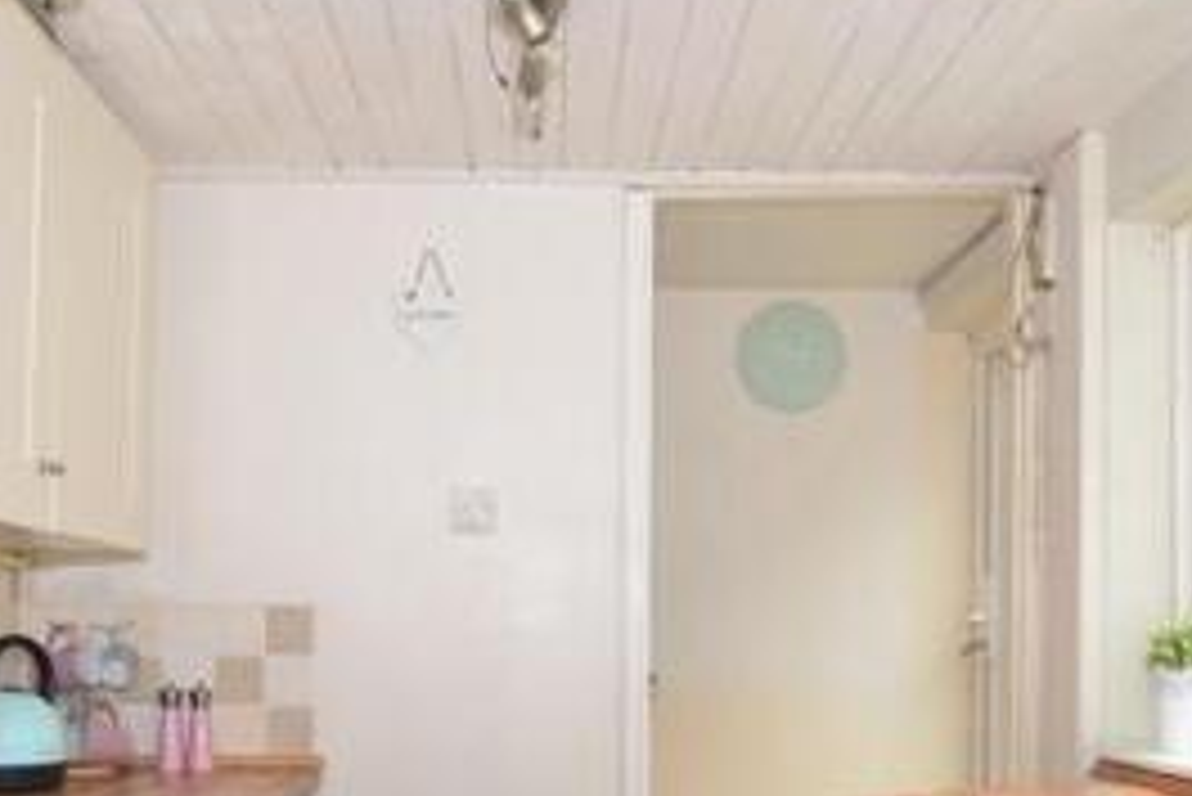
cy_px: 632
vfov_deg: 27.4
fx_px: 1598
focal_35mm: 48
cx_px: 535
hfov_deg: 40.9
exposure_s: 1/20
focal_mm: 13
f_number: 5.6
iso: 200
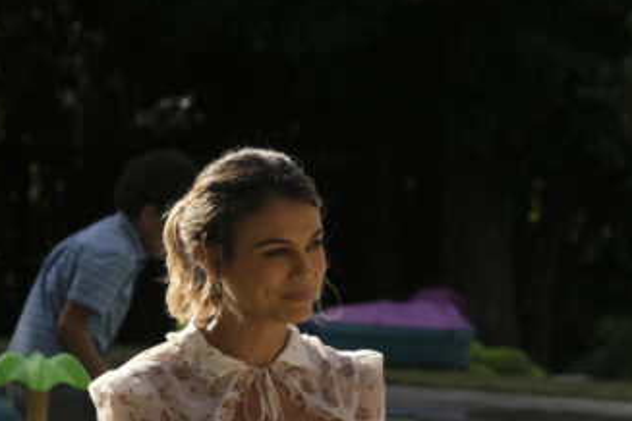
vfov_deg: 3.6
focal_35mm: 386
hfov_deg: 5.3
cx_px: 557
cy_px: 352
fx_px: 6776
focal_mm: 115
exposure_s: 1/800
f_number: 7.1
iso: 640
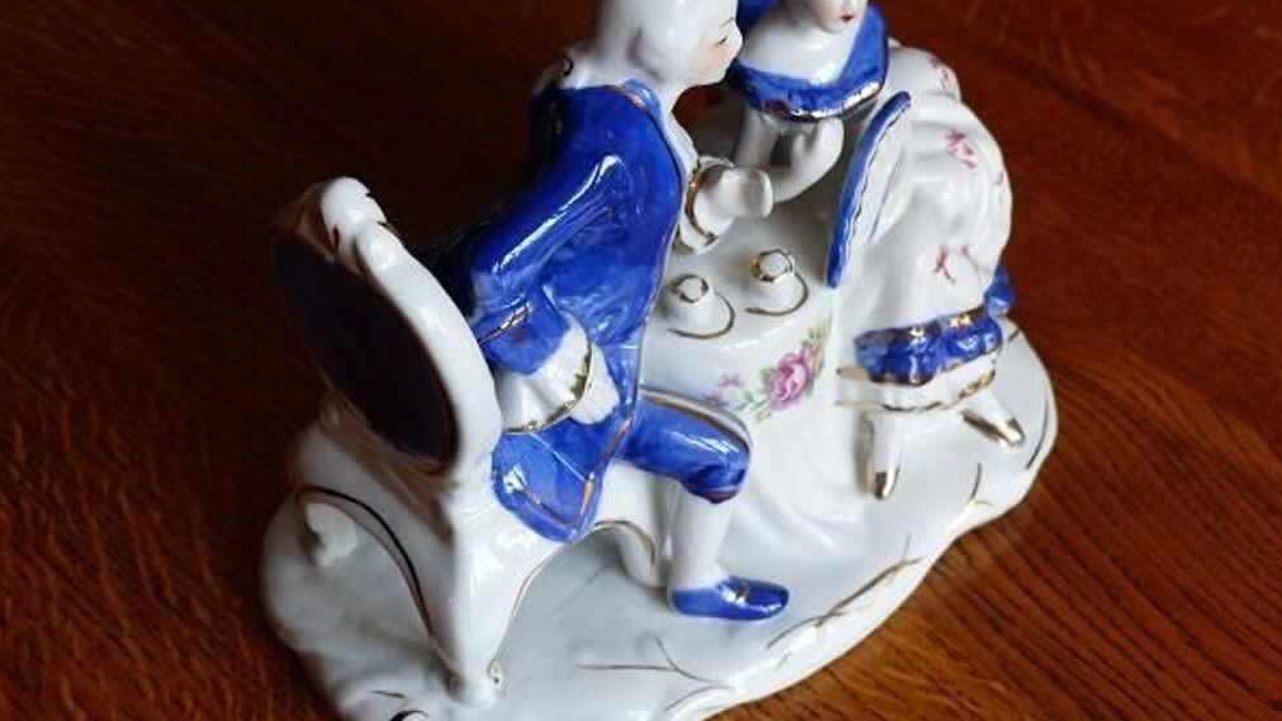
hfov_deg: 37.8
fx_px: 1870
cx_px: 641
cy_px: 316
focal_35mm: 55
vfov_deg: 21.8
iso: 160
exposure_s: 1/60
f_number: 2.8
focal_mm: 9.1
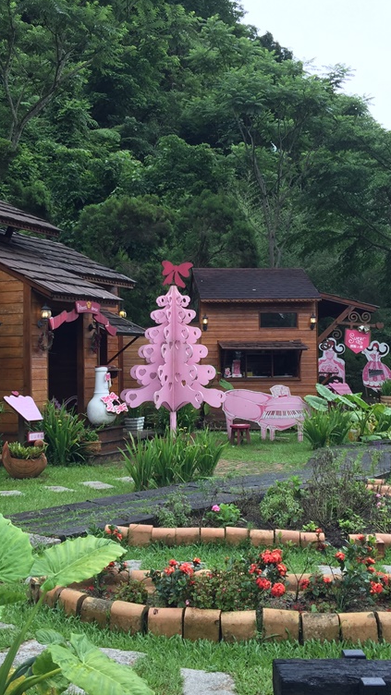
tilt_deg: +2.0
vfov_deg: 47.4
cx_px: 171
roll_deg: -1.0
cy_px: 343
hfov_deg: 27.7
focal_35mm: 43
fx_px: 793
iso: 32
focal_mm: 4.15
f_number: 2.2
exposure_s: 1/282
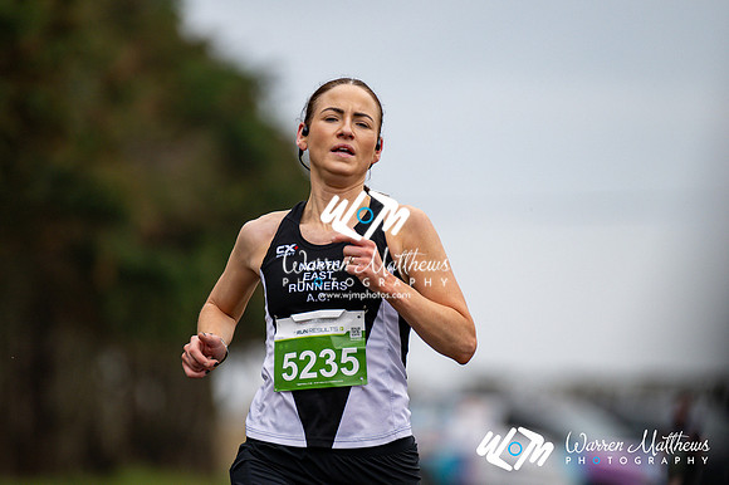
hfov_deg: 4.6
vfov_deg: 3.1
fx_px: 9107
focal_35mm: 450
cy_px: 242
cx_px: 364
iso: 220
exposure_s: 1/1600
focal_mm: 300
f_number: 2.8
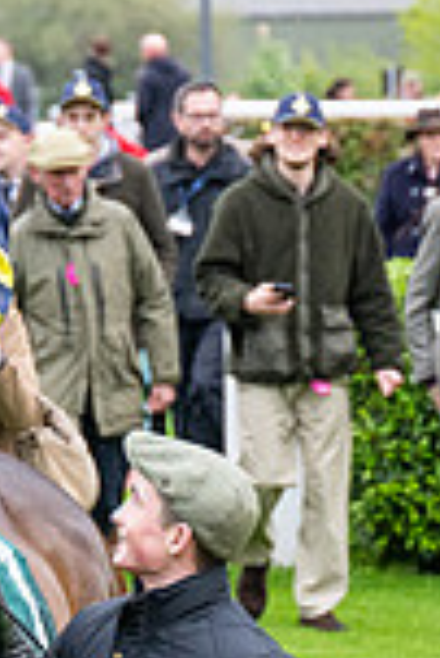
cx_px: 22
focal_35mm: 458
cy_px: 622
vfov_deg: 4.5
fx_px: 8377
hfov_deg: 3.0
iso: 1000
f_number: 4
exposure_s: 1/800
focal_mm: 98
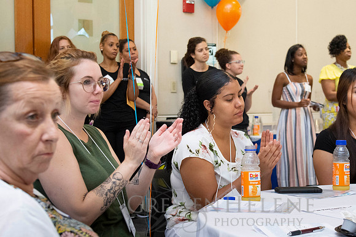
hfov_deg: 26.7
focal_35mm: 75
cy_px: 139
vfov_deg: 18.1
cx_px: 232
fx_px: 747
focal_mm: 38
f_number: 5
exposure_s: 1/125
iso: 2000
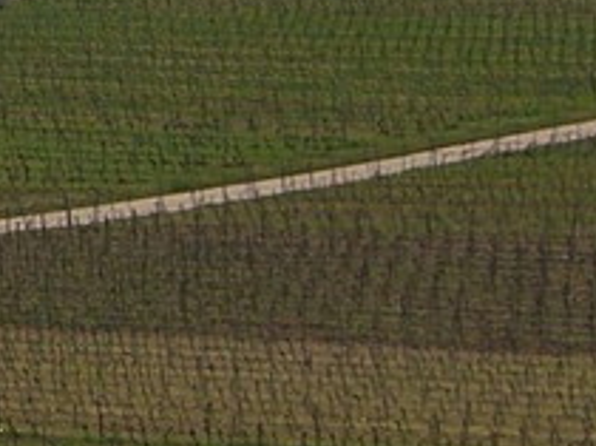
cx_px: -823
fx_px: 4987
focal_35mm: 290
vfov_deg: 5.1
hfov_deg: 6.5
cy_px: -244
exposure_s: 1/250
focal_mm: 7.9
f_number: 8
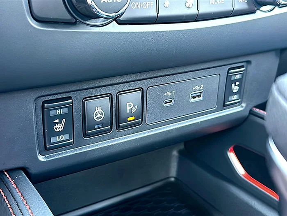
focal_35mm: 37
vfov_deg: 38.7
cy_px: 108
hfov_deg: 50.1
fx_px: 307
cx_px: 144
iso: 320
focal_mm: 6.86
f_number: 1.78
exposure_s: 1/43
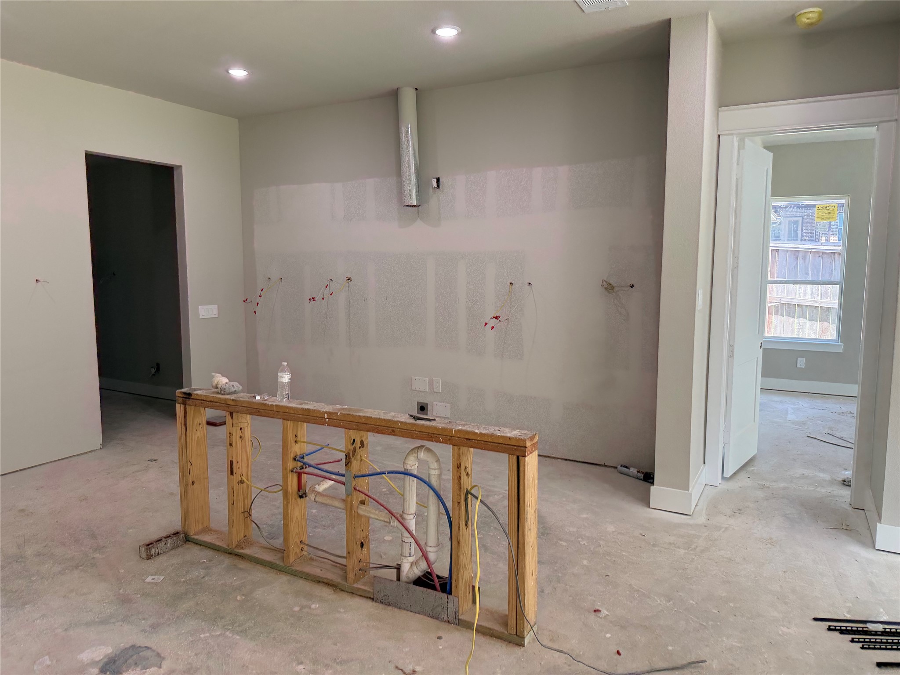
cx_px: 450
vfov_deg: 56.8
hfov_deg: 71.6
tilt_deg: -5.0
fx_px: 624
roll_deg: +0.7
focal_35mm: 24
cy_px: 338
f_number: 1.78
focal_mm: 6.76
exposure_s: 1/182
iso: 200
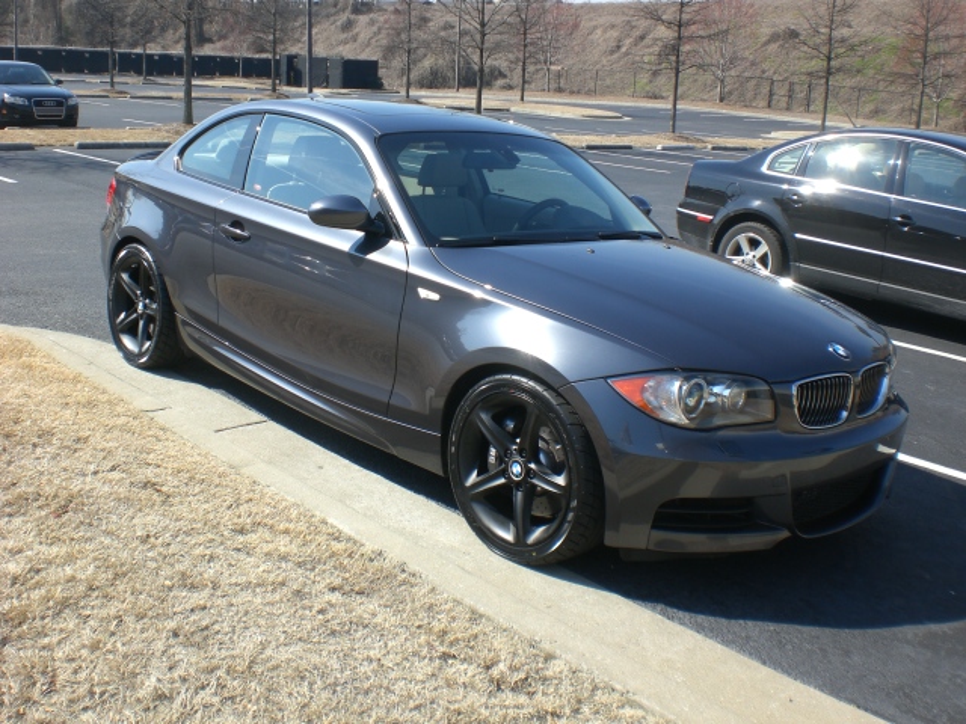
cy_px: 362
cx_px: 483
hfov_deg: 49.0
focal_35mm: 38
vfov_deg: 37.7
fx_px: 1060
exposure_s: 1/250
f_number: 4.4
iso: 50
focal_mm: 6.3
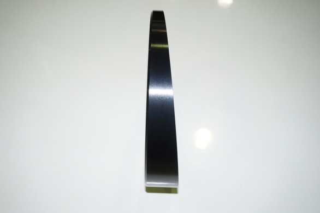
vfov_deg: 35.4
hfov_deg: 51.3
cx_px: 160
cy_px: 106
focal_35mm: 38
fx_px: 333
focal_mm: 25
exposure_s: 1/80
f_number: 5
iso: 400
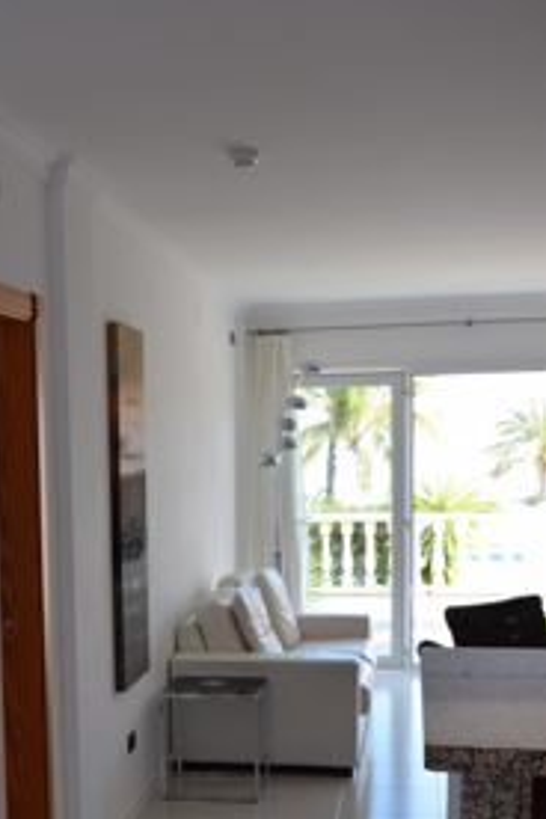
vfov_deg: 37.6
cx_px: 24
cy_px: 570
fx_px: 1183
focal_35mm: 52
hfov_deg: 25.0
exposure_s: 1/200
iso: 400
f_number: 7.1
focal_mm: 18
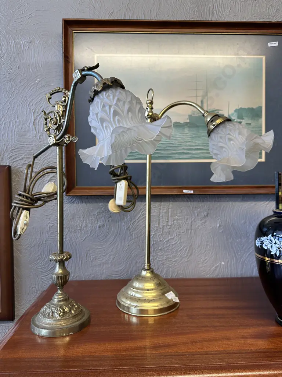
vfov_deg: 71.6
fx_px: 261
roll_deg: +1.0
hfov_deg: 56.8
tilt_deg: +0.9
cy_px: 188
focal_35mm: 24
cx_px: 141
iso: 80
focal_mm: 6.86
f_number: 1.78
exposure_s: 1/100
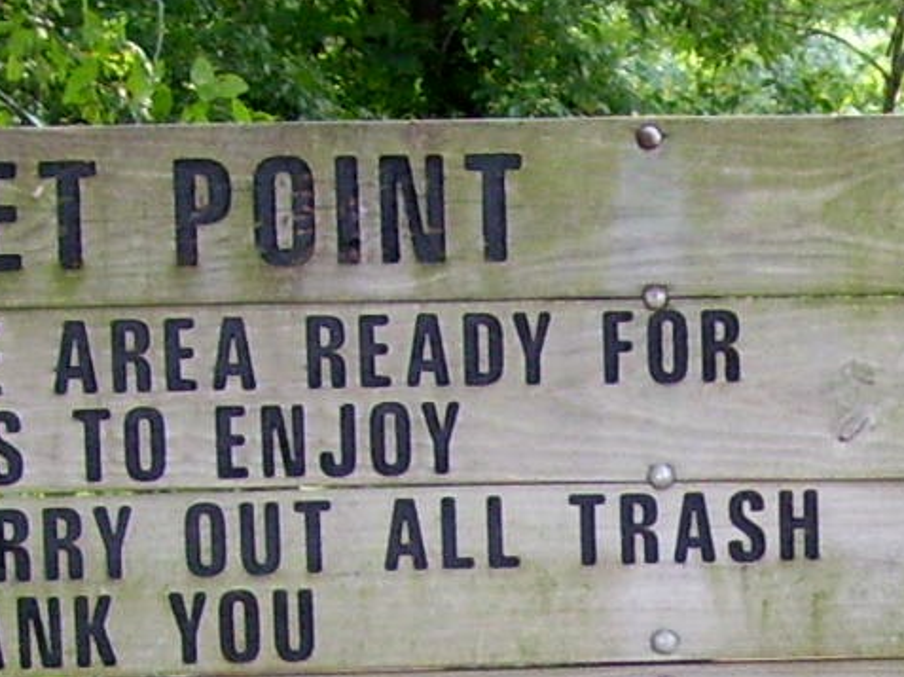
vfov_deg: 9.0
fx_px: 4149
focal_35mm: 159
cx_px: 1004
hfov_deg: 12.2
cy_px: 1145
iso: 125
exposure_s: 1/60
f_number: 2.7
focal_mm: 6
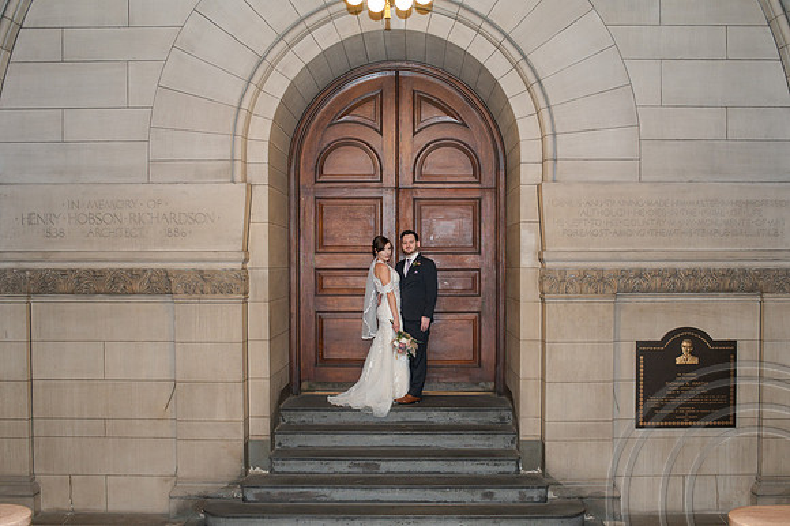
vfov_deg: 34.6
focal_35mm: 38
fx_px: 843
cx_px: 409
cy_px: 287
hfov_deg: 50.2
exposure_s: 1/200
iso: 1000
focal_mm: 35
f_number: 3.5
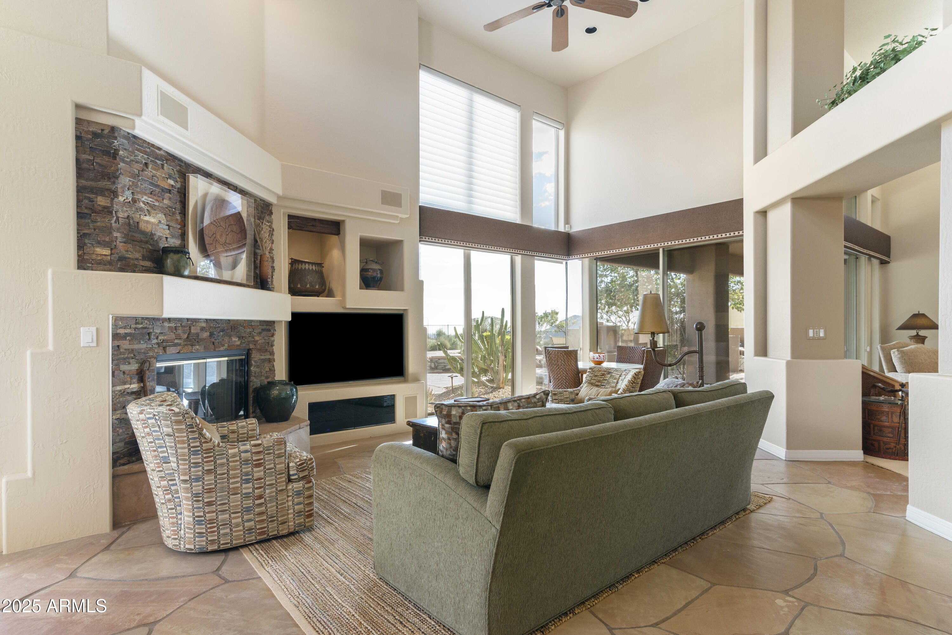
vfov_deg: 67.4
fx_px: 476
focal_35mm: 18
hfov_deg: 90.0
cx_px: 476
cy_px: 318
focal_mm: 18
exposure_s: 1/4
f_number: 8
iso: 500
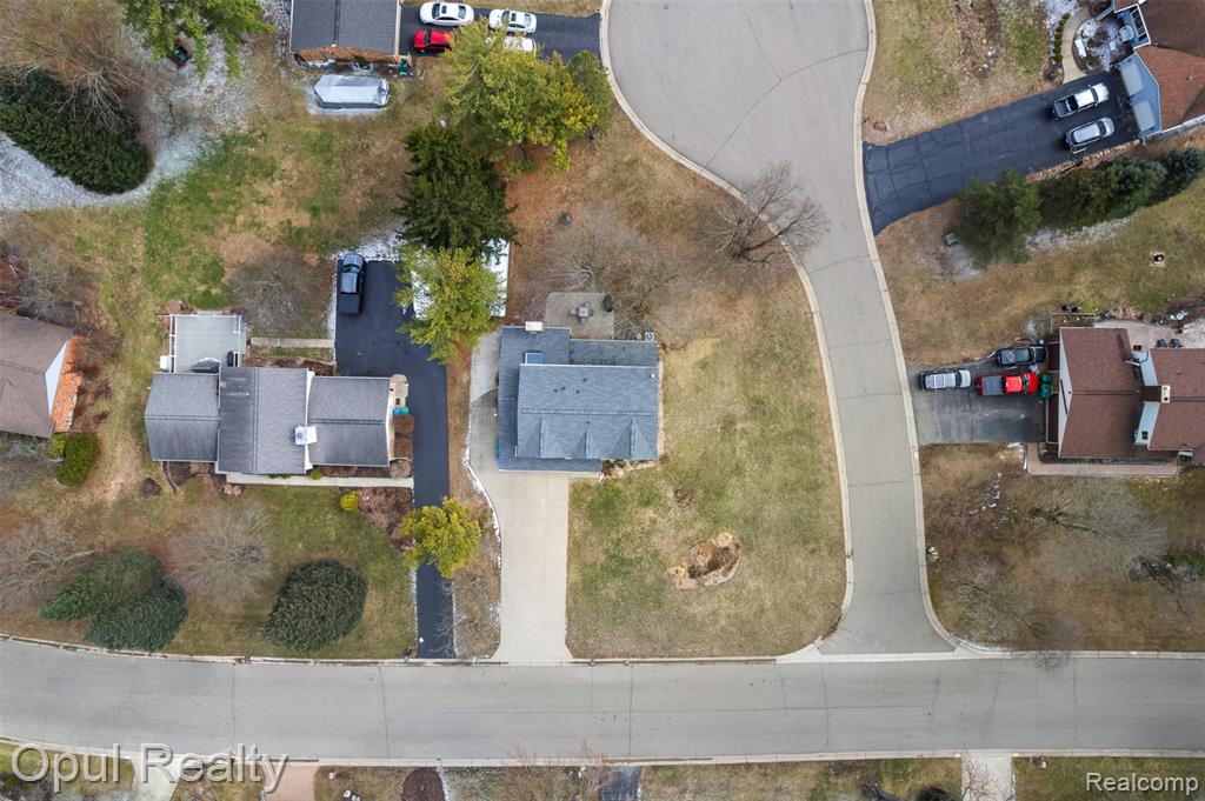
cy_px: 400
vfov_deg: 57.1
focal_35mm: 22
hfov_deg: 78.6
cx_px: 602
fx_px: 736
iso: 100
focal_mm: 8.38
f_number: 2.8
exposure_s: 1/50
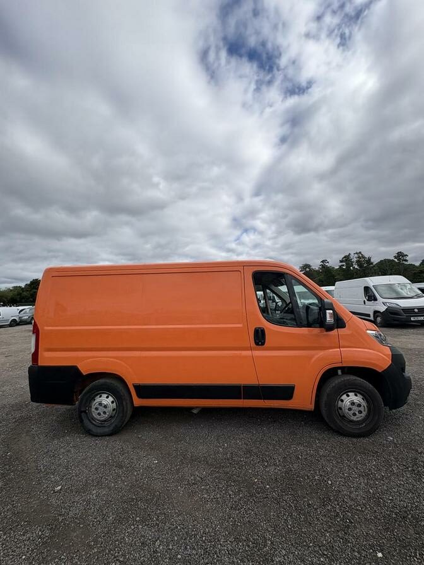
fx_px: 229
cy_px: 282
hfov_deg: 85.7
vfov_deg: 102.1
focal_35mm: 14
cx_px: 212
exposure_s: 1/2342
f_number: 2.2
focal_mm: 2.22
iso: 50
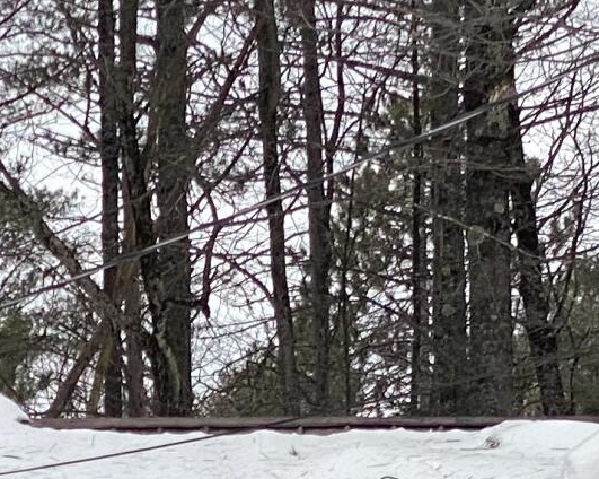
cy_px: 695
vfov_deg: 5.3
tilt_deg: +0.3
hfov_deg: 6.7
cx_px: -62
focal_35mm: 287
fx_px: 5084
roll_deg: -0.8
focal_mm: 6
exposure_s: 1/219
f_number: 2
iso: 20
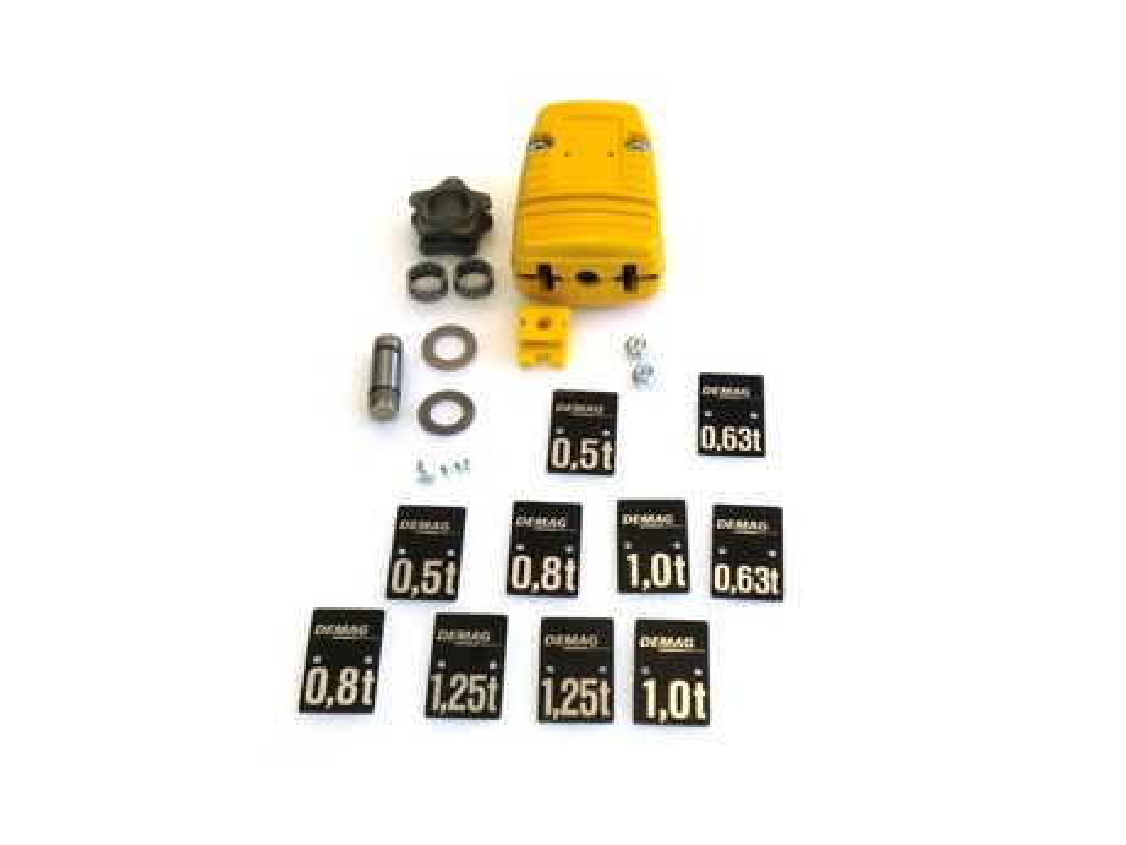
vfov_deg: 32.9
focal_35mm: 44
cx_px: 563
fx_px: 1431
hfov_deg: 42.9
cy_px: 422
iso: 80
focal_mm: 7.91
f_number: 3.4
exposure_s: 1/60
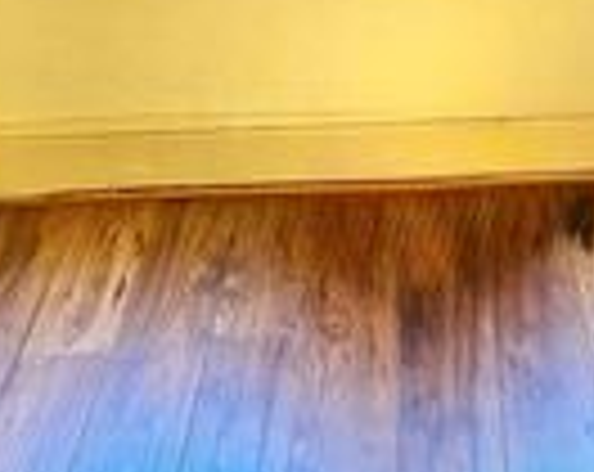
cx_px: 693
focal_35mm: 89
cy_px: -232
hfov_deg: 20.3
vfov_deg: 15.8
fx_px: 1561
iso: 640
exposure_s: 1/60
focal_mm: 6.76
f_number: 1.78
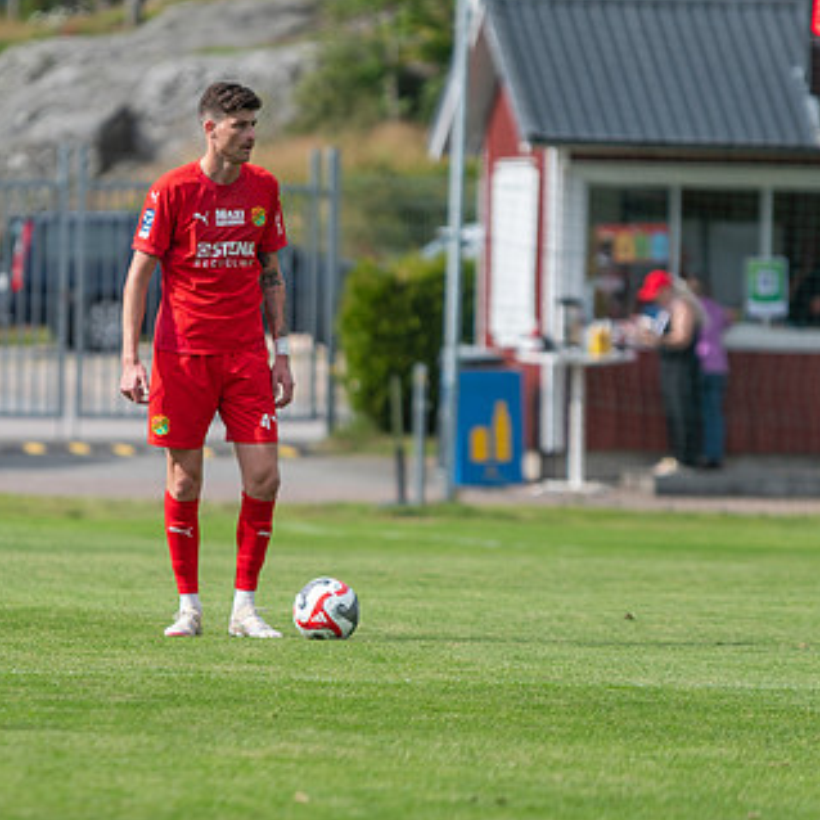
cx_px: 239
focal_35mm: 497
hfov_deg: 3.5
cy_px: 379
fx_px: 13320
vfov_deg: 3.5
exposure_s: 1/1600
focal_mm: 200
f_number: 3.2
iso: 250
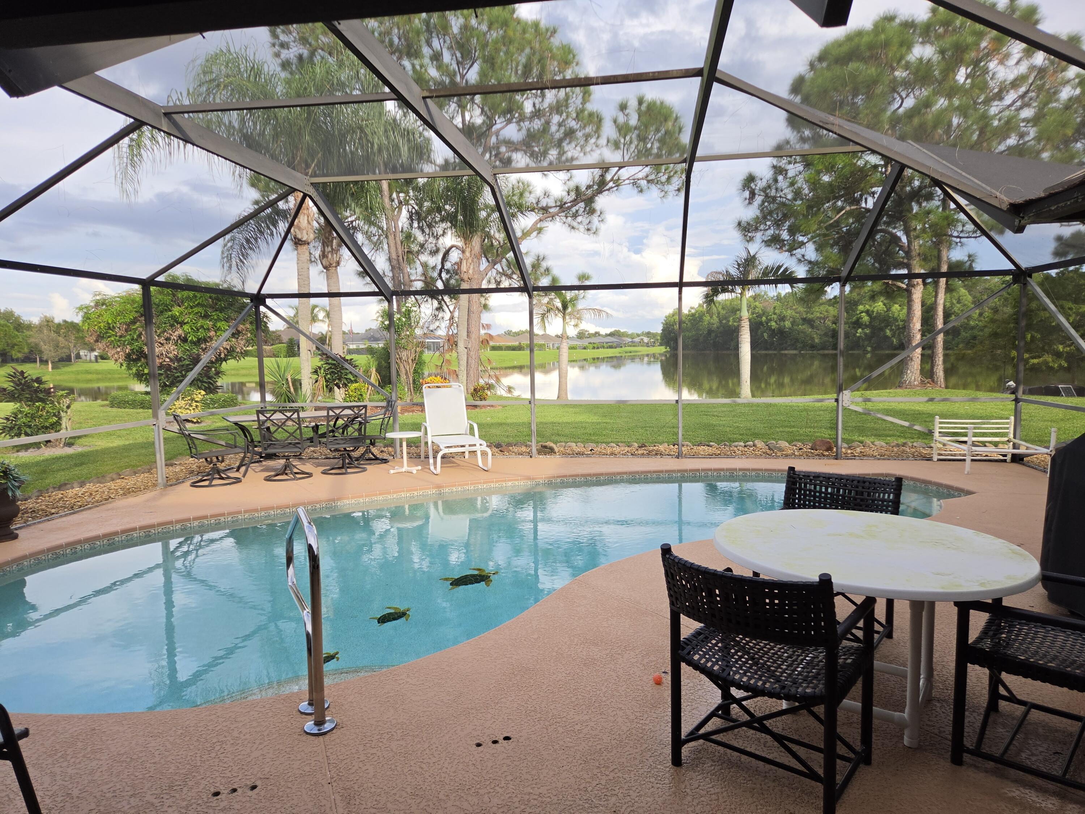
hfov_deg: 73.9
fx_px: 721
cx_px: 542
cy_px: 407
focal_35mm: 23
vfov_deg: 58.9
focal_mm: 5.4
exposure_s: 1/1195
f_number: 1.8
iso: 80
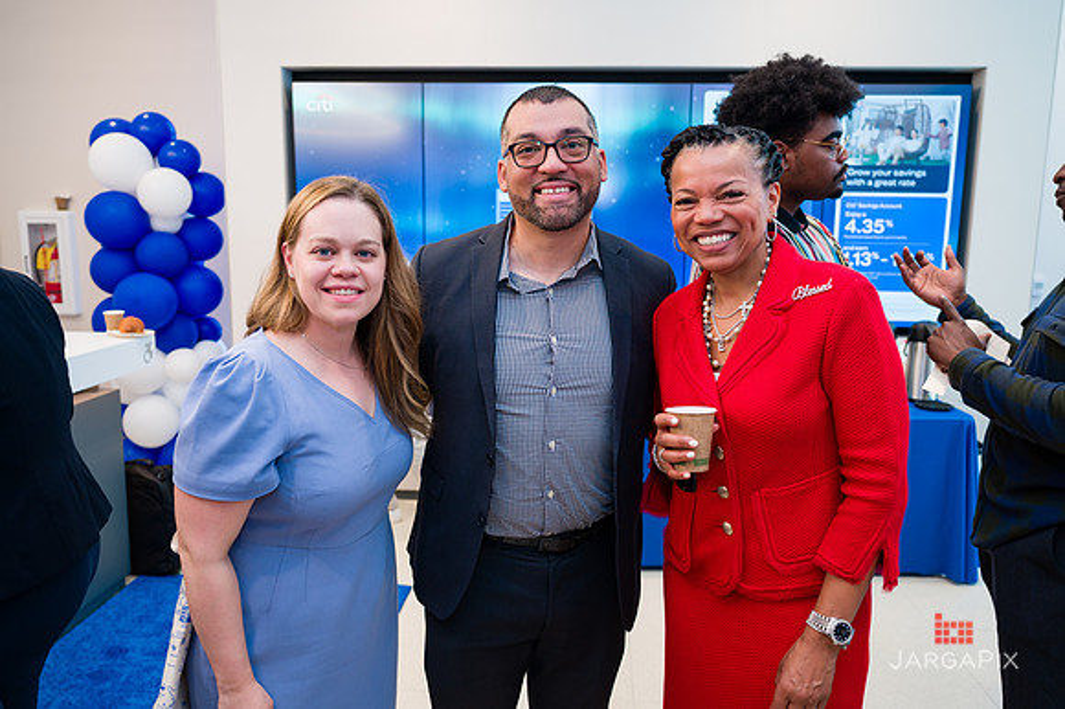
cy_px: 354
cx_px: 532
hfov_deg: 64.9
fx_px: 838
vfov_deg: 45.8
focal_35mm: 28
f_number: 3.2
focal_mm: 27
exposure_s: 1/200
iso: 500
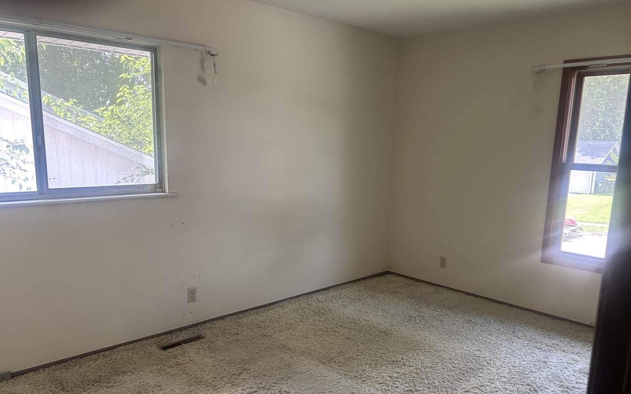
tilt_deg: -10.5
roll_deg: -1.0
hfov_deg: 66.5
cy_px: 226
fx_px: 481
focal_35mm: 28
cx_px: 316
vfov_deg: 44.4
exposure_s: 1/121
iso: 125
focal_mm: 5.7
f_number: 1.5
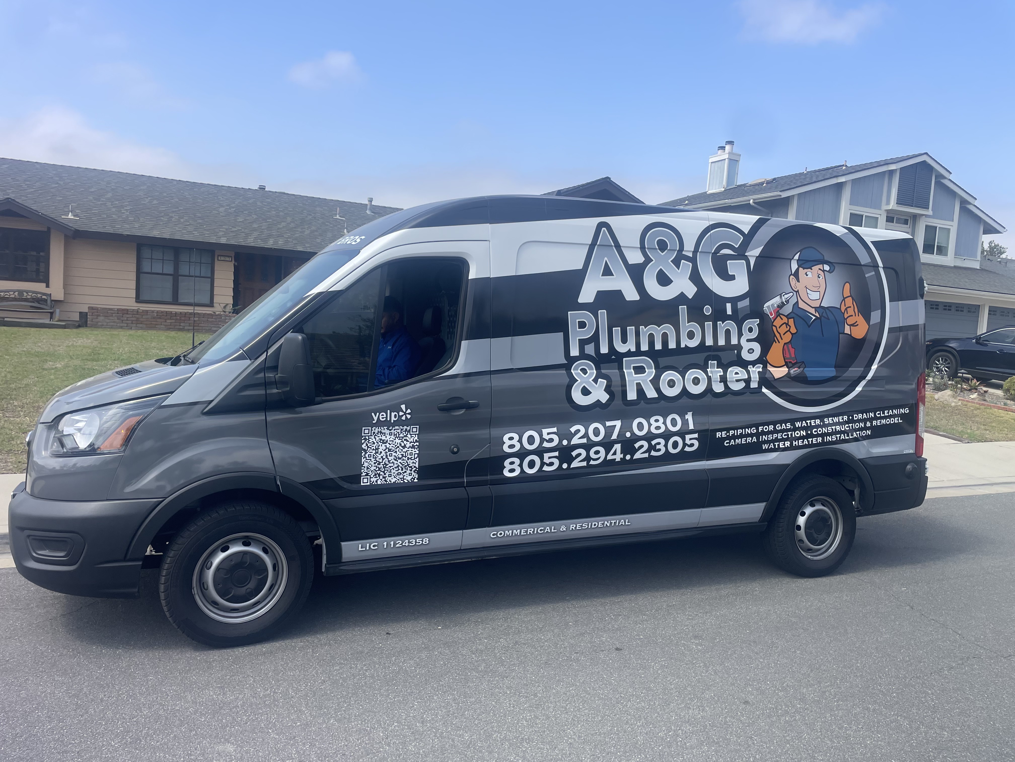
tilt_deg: -4.0
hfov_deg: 67.3
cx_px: 508
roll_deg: -3.9
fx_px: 762
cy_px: 381
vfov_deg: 53.1
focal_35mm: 26
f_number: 1.6
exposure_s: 1/2506
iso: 32
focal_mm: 4.2
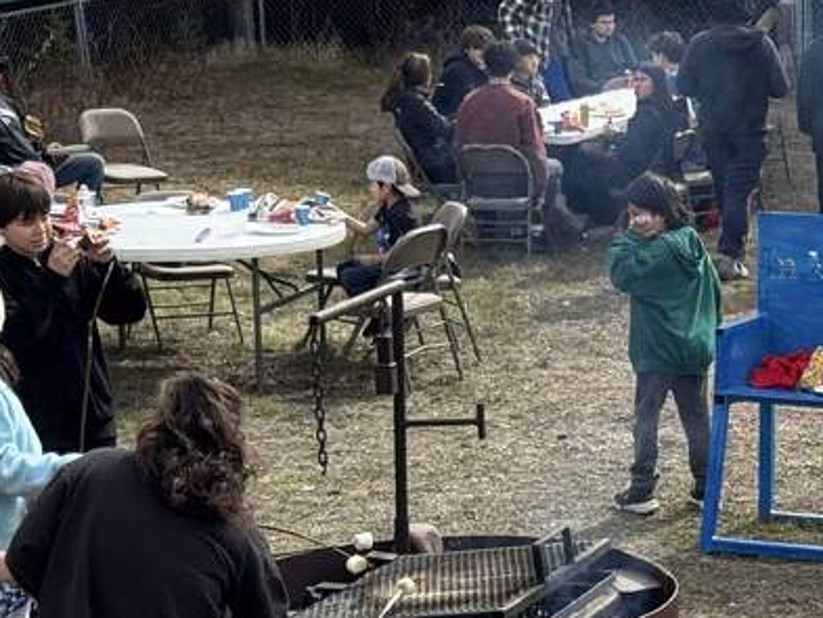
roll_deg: +0.5
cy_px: 463
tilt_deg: -14.5
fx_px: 2973
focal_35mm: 125
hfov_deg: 15.3
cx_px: 930
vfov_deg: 11.8
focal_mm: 6.76
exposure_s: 1/1869
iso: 64
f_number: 1.78
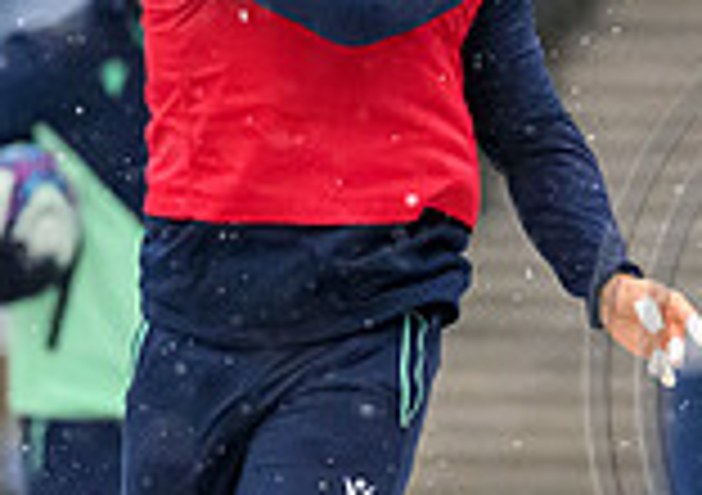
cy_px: 413
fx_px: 35752
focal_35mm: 1801
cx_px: 748
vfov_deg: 0.8
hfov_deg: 1.1
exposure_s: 1/1600
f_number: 3.5
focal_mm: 400
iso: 8000
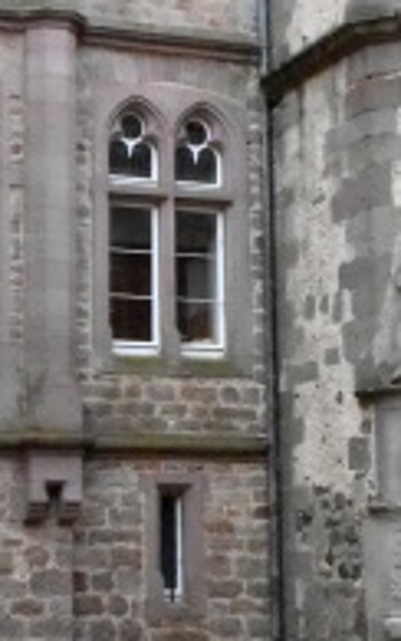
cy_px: 228
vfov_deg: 18.7
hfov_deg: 11.8
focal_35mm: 111
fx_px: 1939
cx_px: 242
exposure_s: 1/4000
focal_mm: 32
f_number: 10
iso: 20000
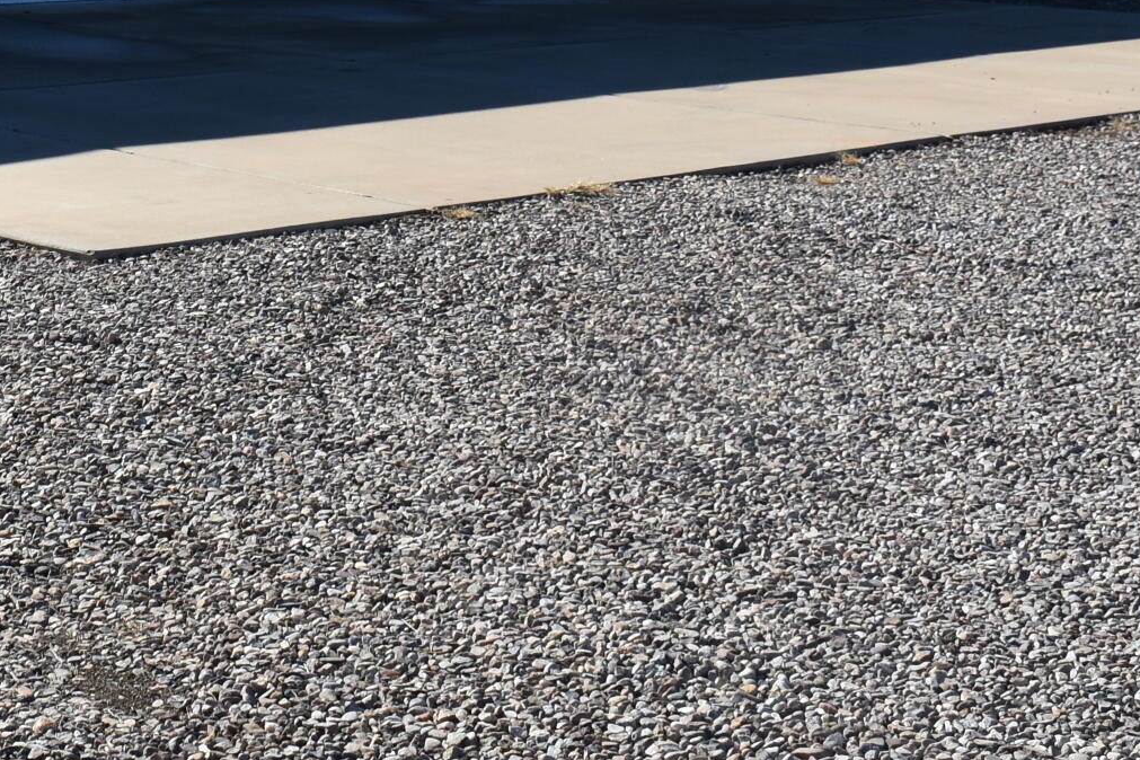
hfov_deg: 22.2
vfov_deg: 14.5
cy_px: -311
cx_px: 81
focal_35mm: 89
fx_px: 2818
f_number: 8
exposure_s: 1/500
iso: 140
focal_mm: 20
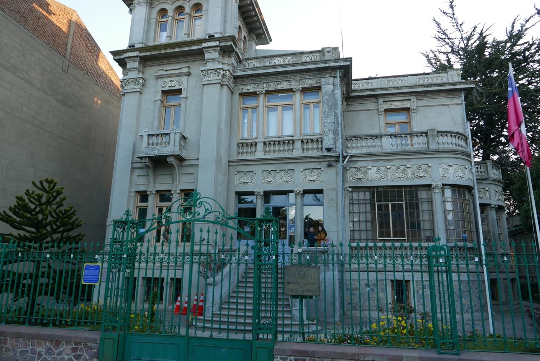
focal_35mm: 24
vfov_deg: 53.2
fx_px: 360
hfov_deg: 73.7
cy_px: 180
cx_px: 270
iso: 200
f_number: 2.8
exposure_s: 1/125
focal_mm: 10.9
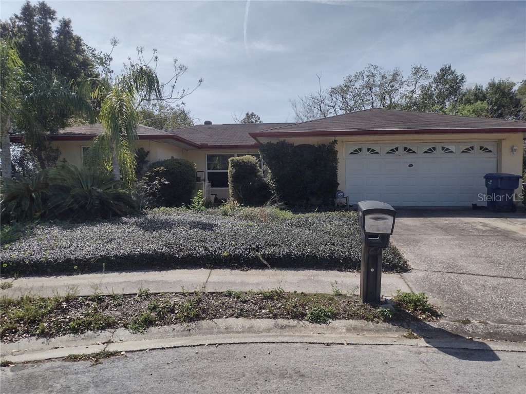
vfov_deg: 51.4
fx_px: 410
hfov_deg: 65.3
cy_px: 197
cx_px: 263
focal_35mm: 27
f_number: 1.7
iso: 100
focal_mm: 4.71
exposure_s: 1/3964
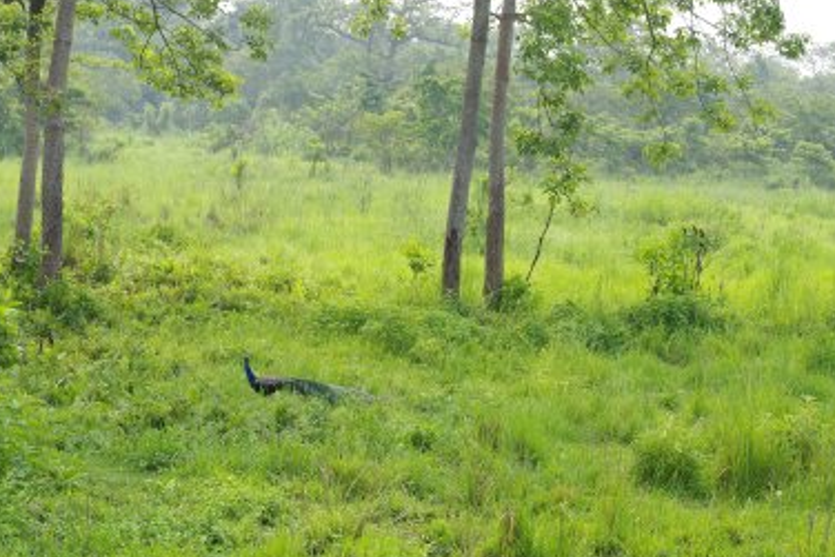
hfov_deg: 16.7
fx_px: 2831
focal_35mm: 122
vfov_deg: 11.2
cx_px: 271
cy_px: 351
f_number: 11
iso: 200
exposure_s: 1/80
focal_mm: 50
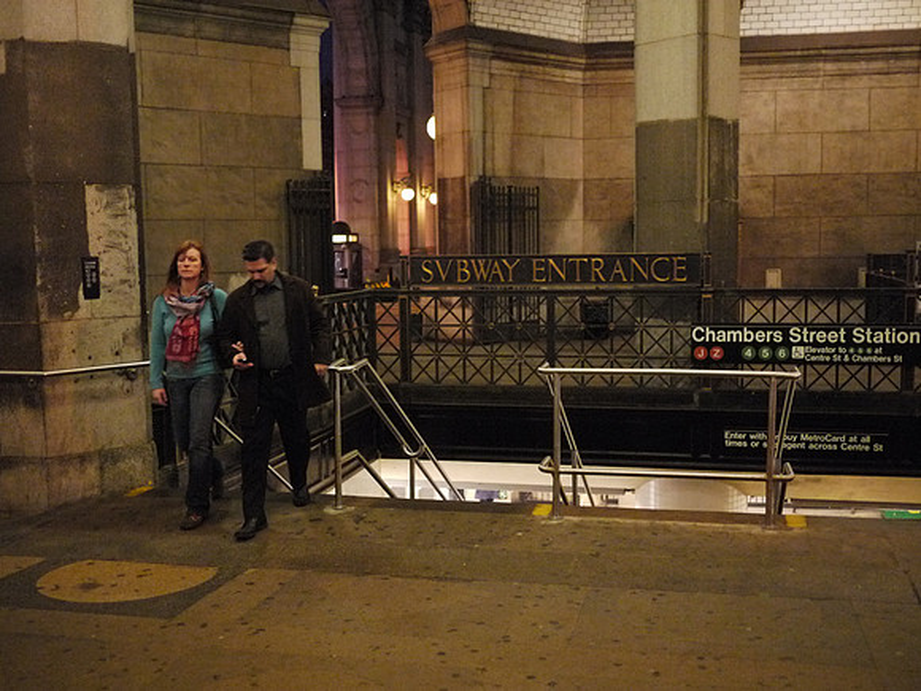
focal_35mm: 40
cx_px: 460
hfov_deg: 46.8
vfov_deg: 36.0
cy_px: 346
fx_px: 1064
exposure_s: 1/60
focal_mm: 20
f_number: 1.7
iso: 1600
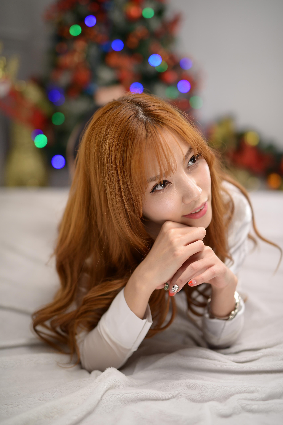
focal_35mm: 50
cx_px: 142
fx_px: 590
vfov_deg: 39.6
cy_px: 212
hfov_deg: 27.0
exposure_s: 1/160
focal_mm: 50
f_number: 1.4
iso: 100
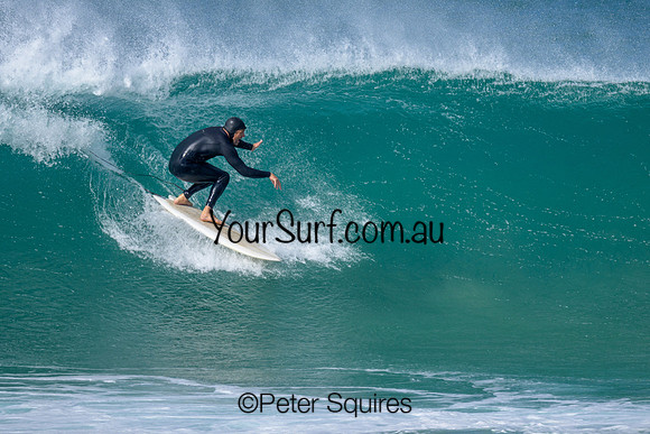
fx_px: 18560
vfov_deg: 1.3
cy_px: 165
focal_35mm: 1028
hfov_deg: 2.0
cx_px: 305
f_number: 6.3
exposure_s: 1/2000
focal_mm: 800
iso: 250
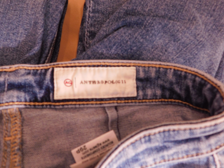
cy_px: 84
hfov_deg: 51.4
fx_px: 233
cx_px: 112
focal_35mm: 36
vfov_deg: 39.7
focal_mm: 6.3
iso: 180
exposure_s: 1/30
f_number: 3.5
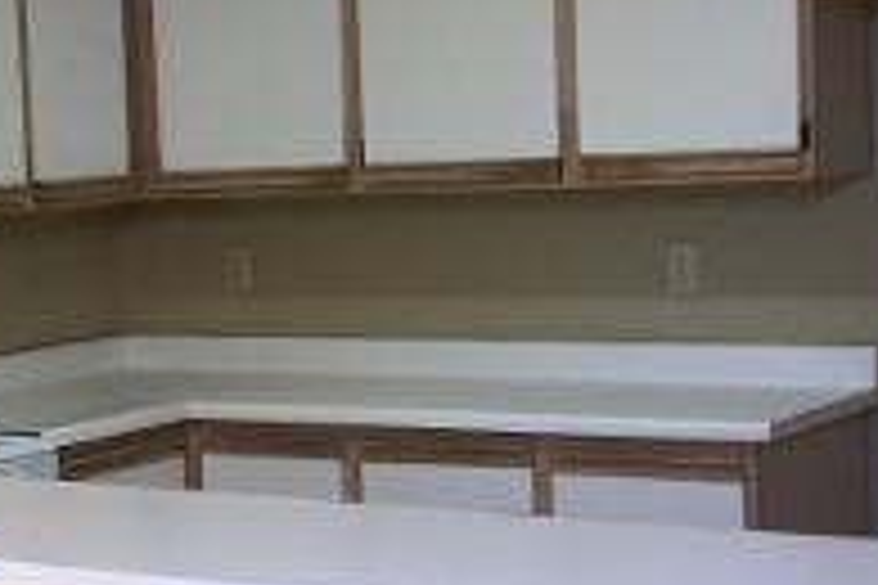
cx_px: 5
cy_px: 382
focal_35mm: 99
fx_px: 2414
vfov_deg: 13.8
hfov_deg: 20.0
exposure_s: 1/30
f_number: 2.2
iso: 50
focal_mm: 4.15
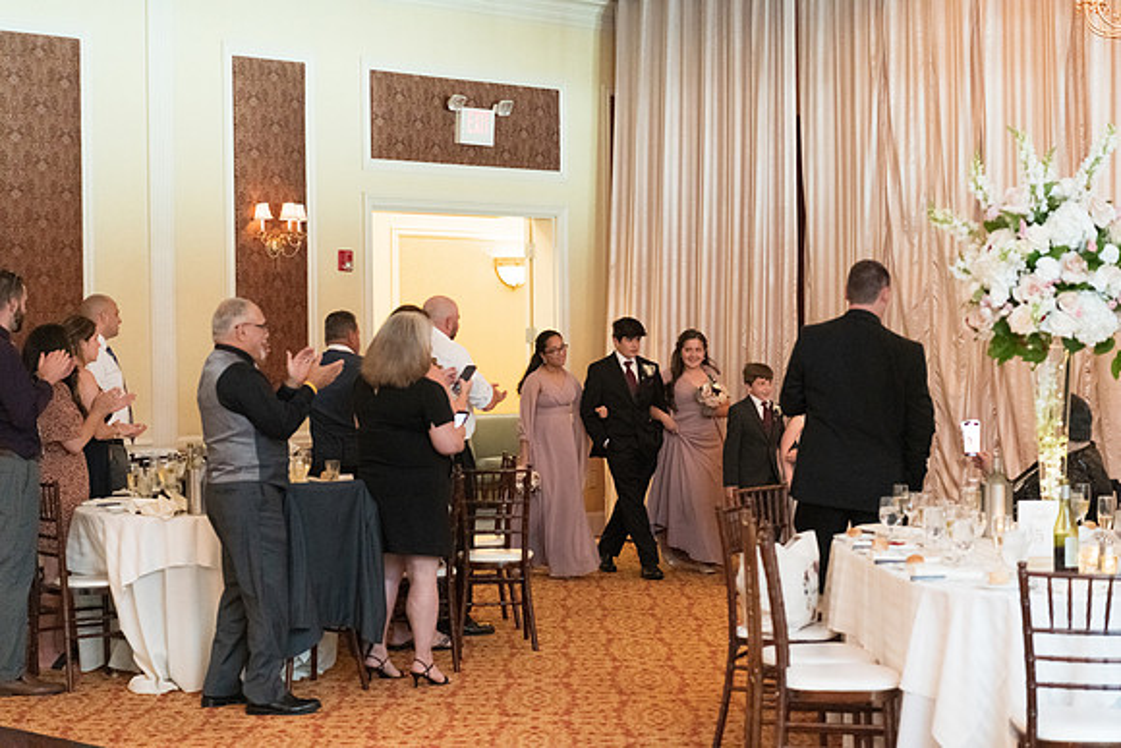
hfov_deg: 28.8
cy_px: 374
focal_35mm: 70
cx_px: 560
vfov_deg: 19.5
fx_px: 2180
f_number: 2.8
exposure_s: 1/125
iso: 4000
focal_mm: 70
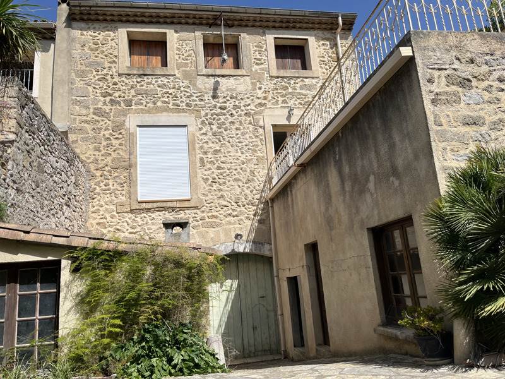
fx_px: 379
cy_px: 190
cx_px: 252
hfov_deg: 67.3
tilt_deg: +13.7
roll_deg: +5.4
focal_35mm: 26
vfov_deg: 53.1
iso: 50
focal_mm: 5.1
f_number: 1.6
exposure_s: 1/5319
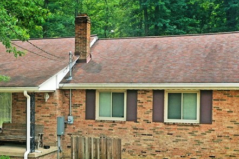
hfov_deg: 27.5
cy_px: 102
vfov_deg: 19.7
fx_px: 458
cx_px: -1
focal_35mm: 69
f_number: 5
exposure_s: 1/200
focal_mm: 10.26
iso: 100
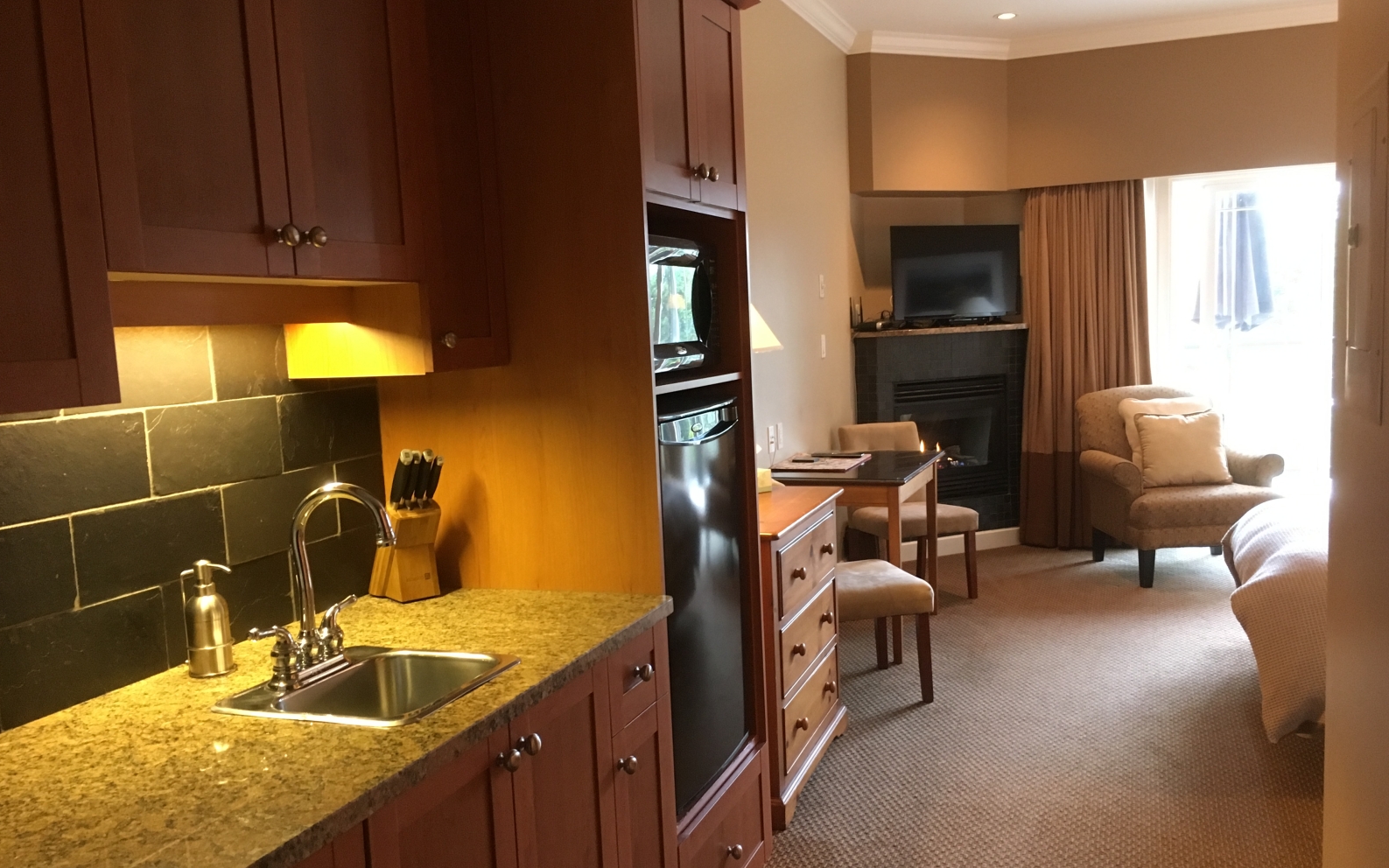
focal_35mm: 31
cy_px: 471
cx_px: 698
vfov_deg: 40.6
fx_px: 1174
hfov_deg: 61.2
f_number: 2.2
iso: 200
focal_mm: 4.15
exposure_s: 1/15
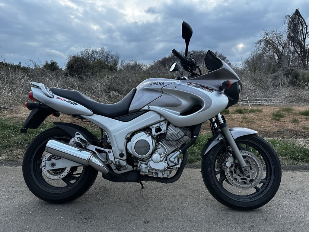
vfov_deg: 56.8
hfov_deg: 71.6
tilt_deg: -8.3
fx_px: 214
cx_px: 154
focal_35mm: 24
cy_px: 116
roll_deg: +0.0
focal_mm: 6.86
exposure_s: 1/110
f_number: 1.78
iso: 250
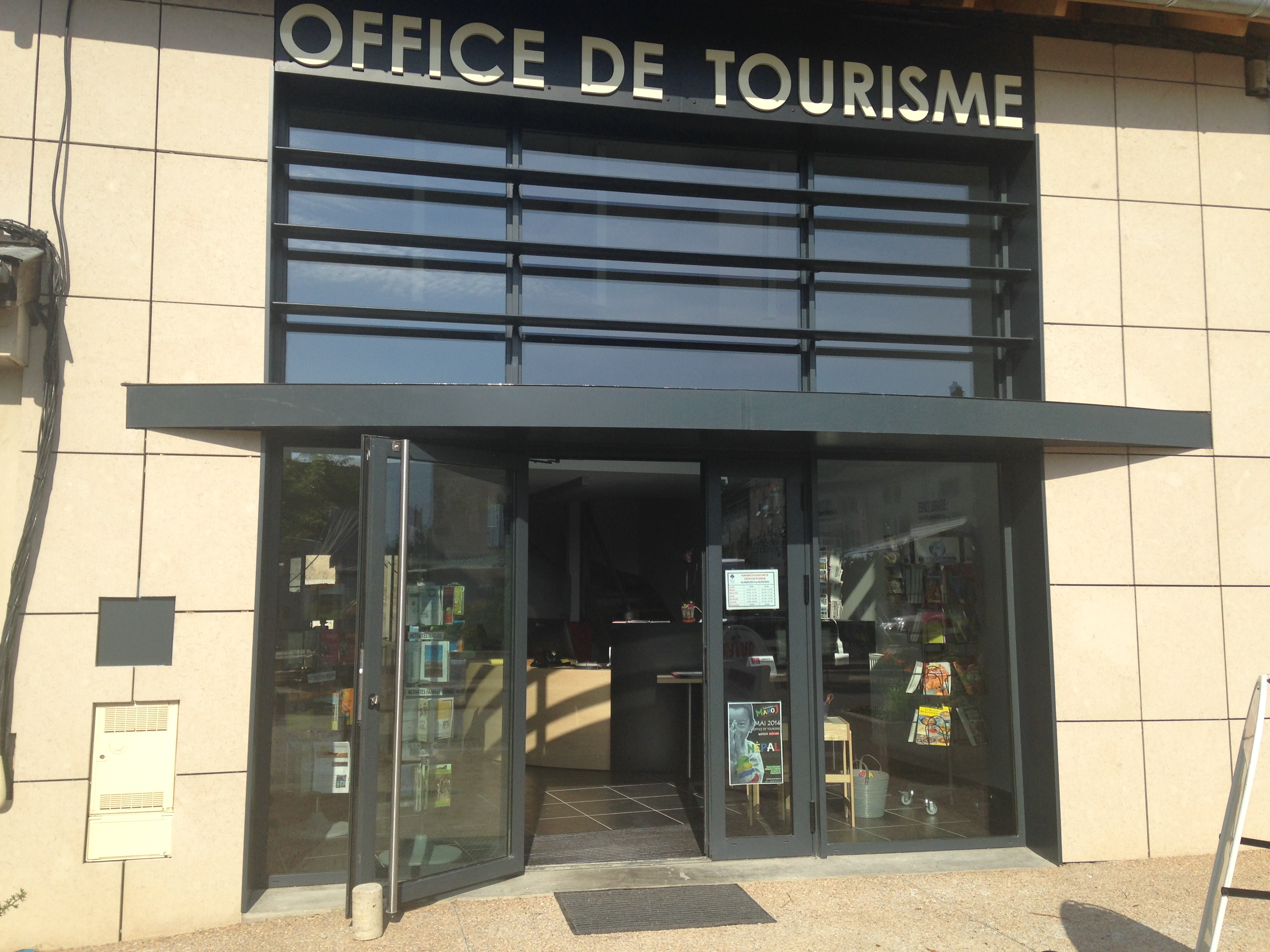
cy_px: 476
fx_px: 1211
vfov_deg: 42.9
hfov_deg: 55.4
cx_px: 635
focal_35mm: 33
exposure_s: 1/1748
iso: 50
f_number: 2.4
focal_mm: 4.12
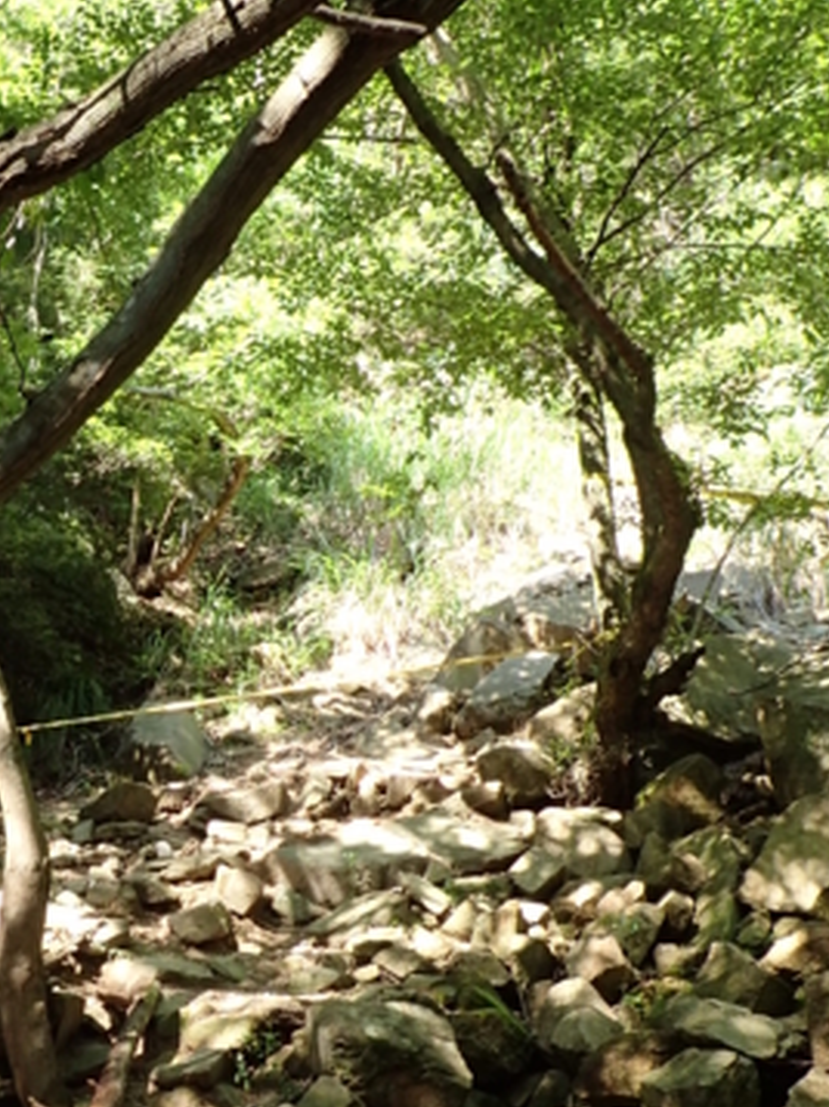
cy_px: 792
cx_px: 65
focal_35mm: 65
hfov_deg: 22.0
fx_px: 2078
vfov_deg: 29.5
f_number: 2.8
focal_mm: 4.5
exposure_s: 1/80
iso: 100
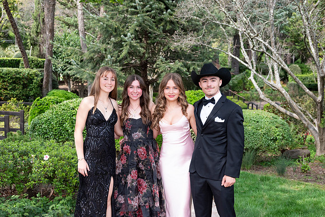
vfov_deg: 26.0
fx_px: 470
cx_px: 162
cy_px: 108
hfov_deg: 38.2
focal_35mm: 52
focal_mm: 52
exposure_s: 1/1250
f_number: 5.6
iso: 1250
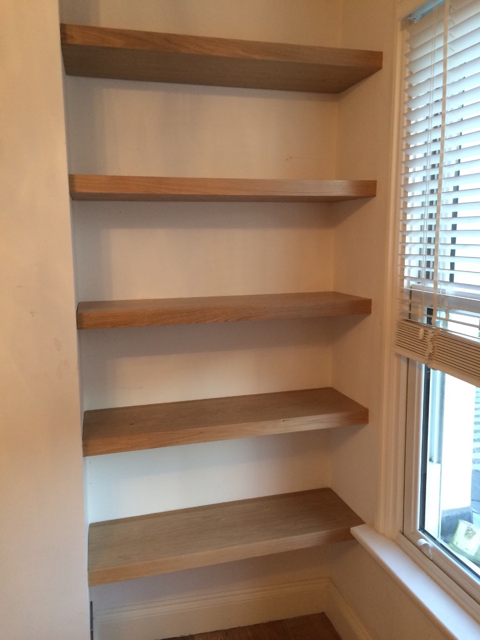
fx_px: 536
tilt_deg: -7.1
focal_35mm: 29
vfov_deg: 61.7
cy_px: 320
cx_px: 240
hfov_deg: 48.2
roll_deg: +0.7
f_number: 2.2
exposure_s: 1/33
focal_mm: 4.15
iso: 100
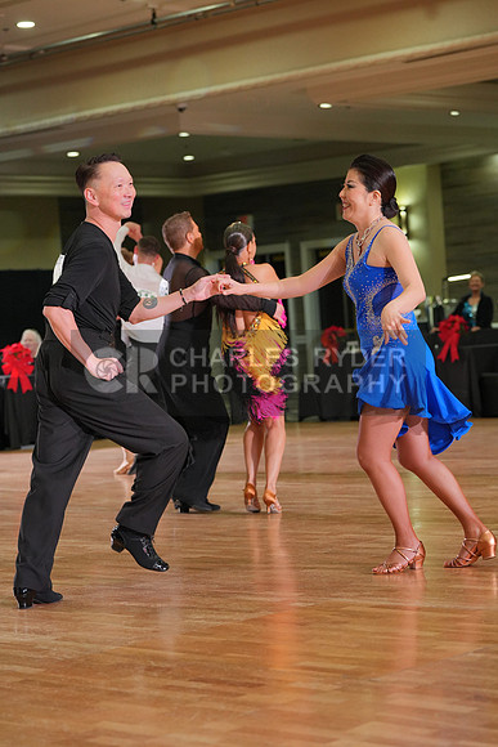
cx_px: 249
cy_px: 374
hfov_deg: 15.5
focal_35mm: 88
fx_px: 1825
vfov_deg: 23.1
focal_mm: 88
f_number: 4
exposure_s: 1/400
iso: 2000
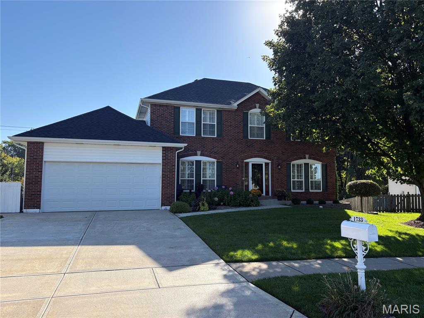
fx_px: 318
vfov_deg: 53.1
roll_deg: +0.3
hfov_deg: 67.3
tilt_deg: +3.8
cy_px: 159
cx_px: 212
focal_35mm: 26
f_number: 1.6
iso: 50
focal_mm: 5.96
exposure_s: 1/2538
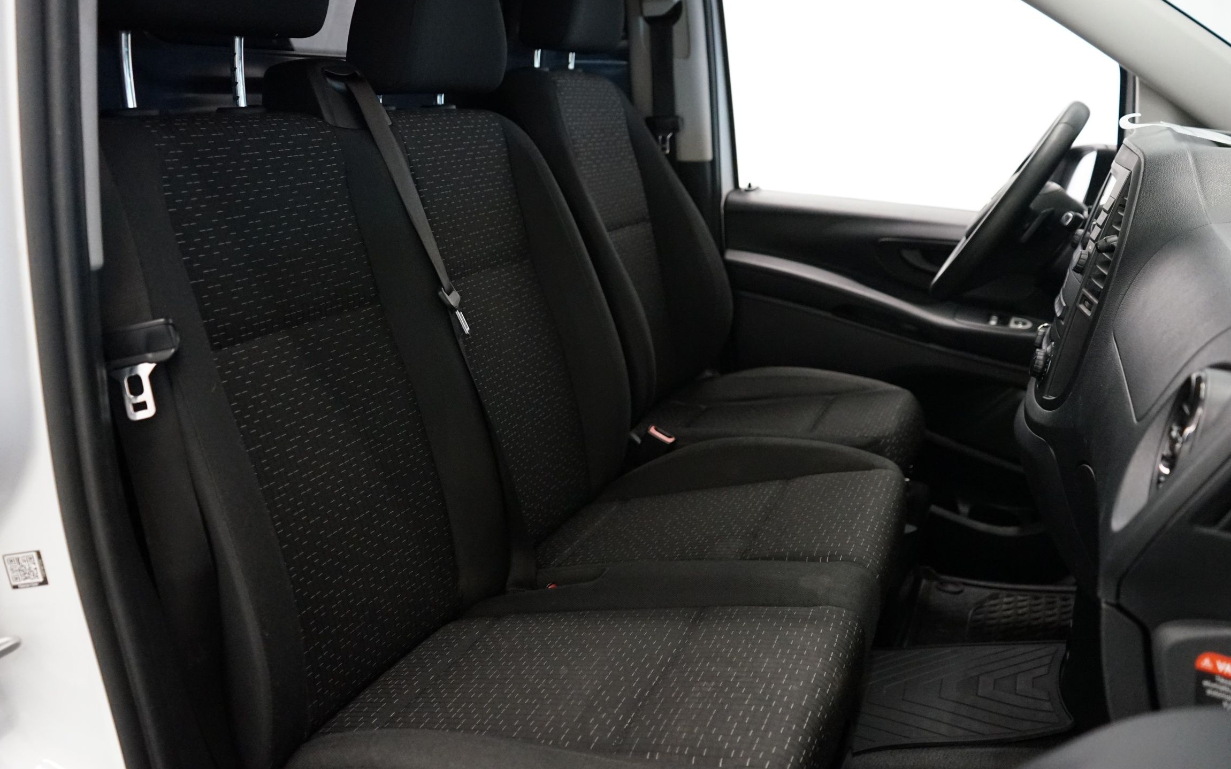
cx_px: 647
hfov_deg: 61.2
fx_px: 1040
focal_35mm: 31
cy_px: 362
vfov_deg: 40.6
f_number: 3.5
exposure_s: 1/160
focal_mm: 28
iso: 5000
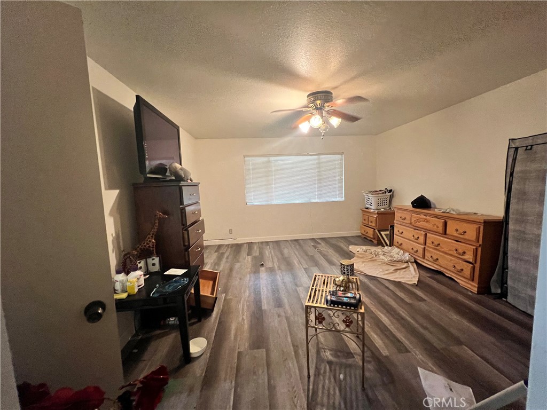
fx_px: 205
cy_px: 205
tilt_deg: -5.6
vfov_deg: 89.9
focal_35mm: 13
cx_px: 274
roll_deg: +2.4
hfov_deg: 106.2
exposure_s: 1/60
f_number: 1.8
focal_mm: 1.57
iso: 500
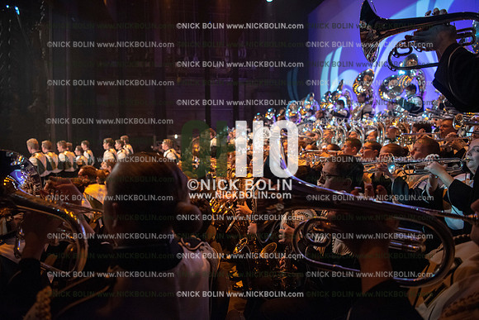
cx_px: 240
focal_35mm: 26
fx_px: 346
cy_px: 160
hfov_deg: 69.4
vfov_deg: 49.6
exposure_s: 1/200
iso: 2000
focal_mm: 26
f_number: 2.8
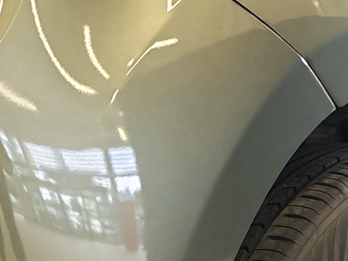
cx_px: 16
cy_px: 286
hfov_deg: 15.6
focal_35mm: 124
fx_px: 1247
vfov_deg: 11.8
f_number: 1.9
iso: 400
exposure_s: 1/100
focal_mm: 6.12
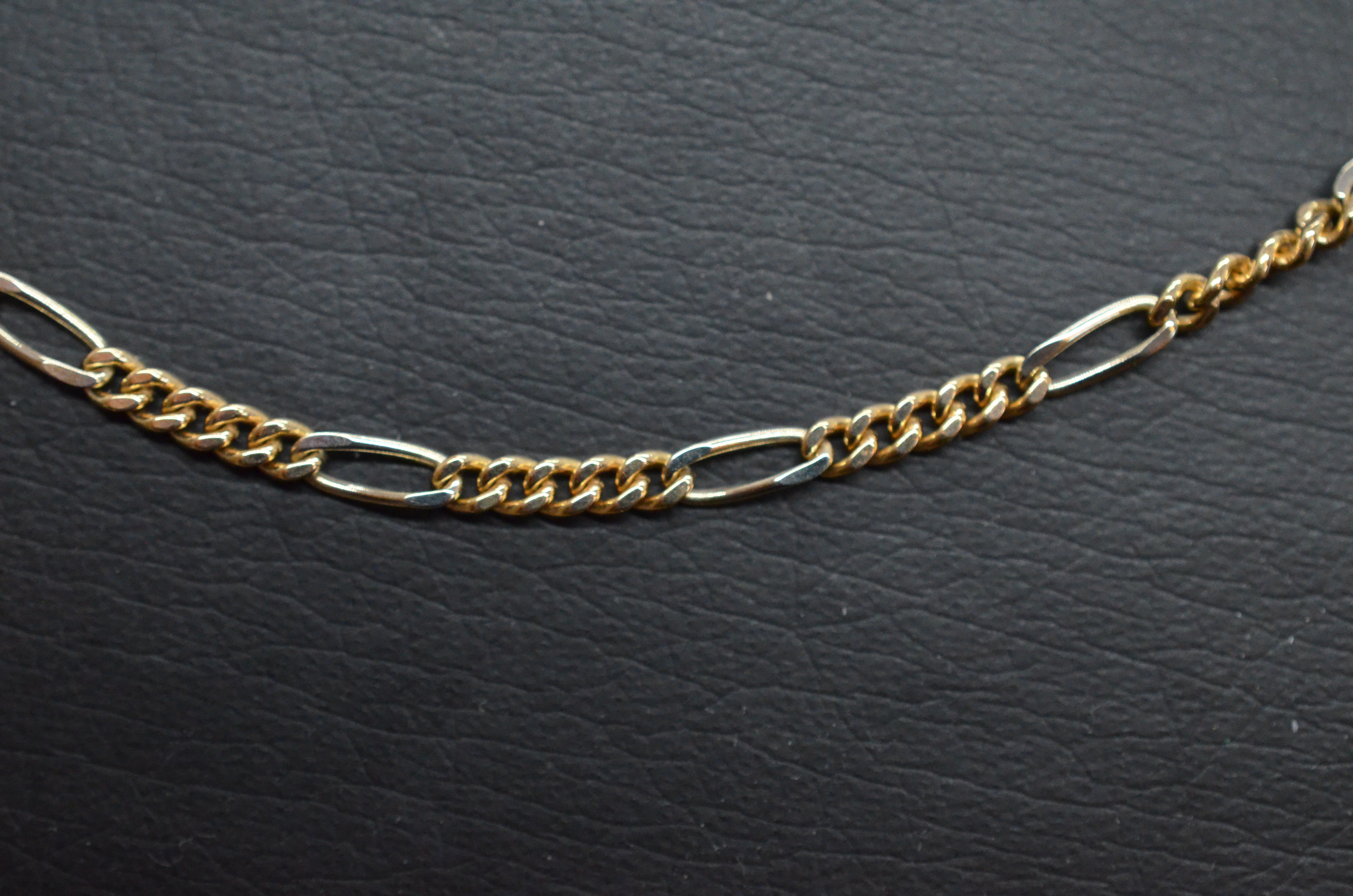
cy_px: 448
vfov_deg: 22.5
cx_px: 676
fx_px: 2250
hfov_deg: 33.5
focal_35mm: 60
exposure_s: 1/1000
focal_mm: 40
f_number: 5.6
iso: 3200
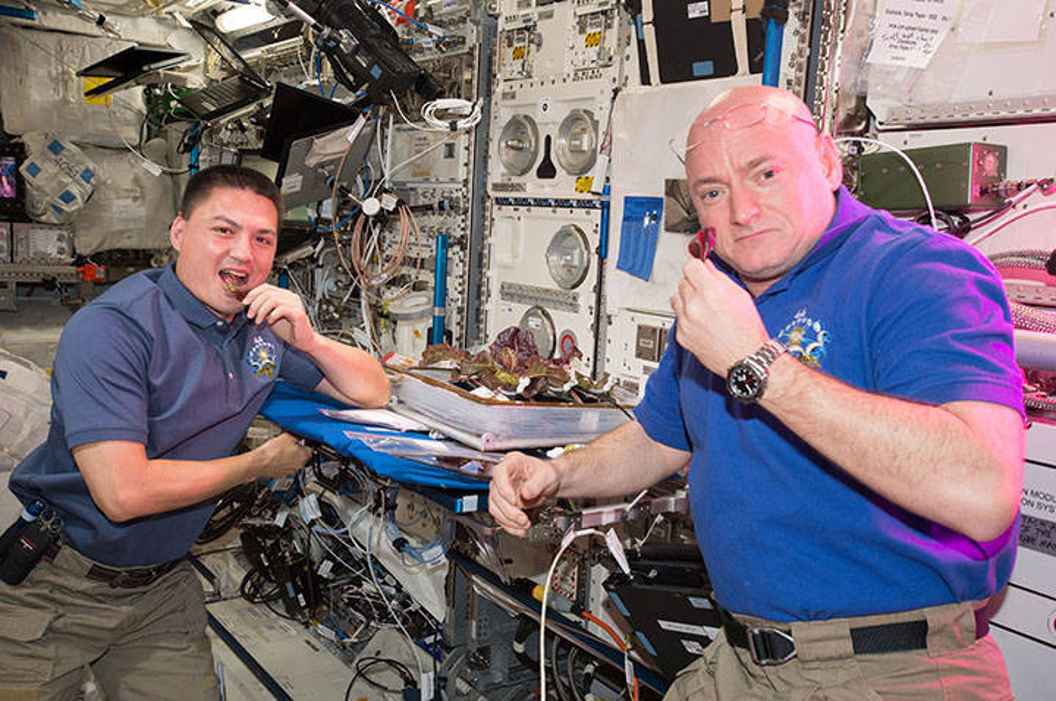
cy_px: 350
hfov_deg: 71.6
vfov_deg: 51.2
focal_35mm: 25
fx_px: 732
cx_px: 528
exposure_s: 1/60
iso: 4000
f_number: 10
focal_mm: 25
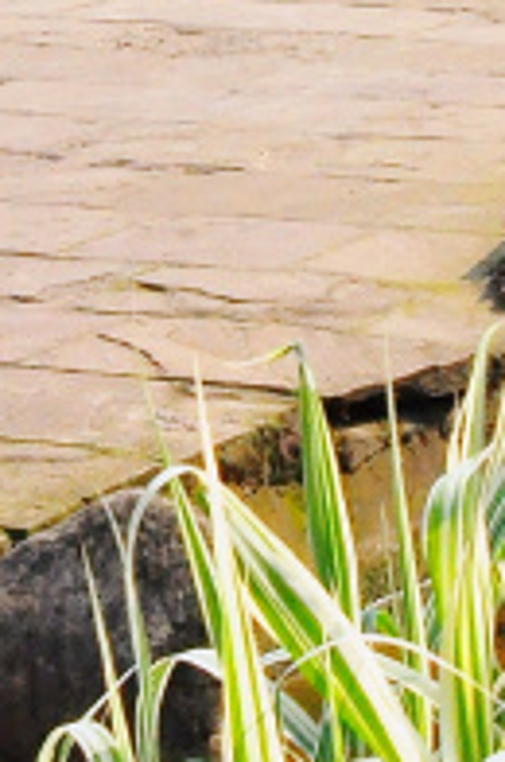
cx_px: 1078
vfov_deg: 8.8
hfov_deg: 6.0
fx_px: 4645
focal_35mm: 220
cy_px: -816
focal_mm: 24
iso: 1000
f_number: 9
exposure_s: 1/1000
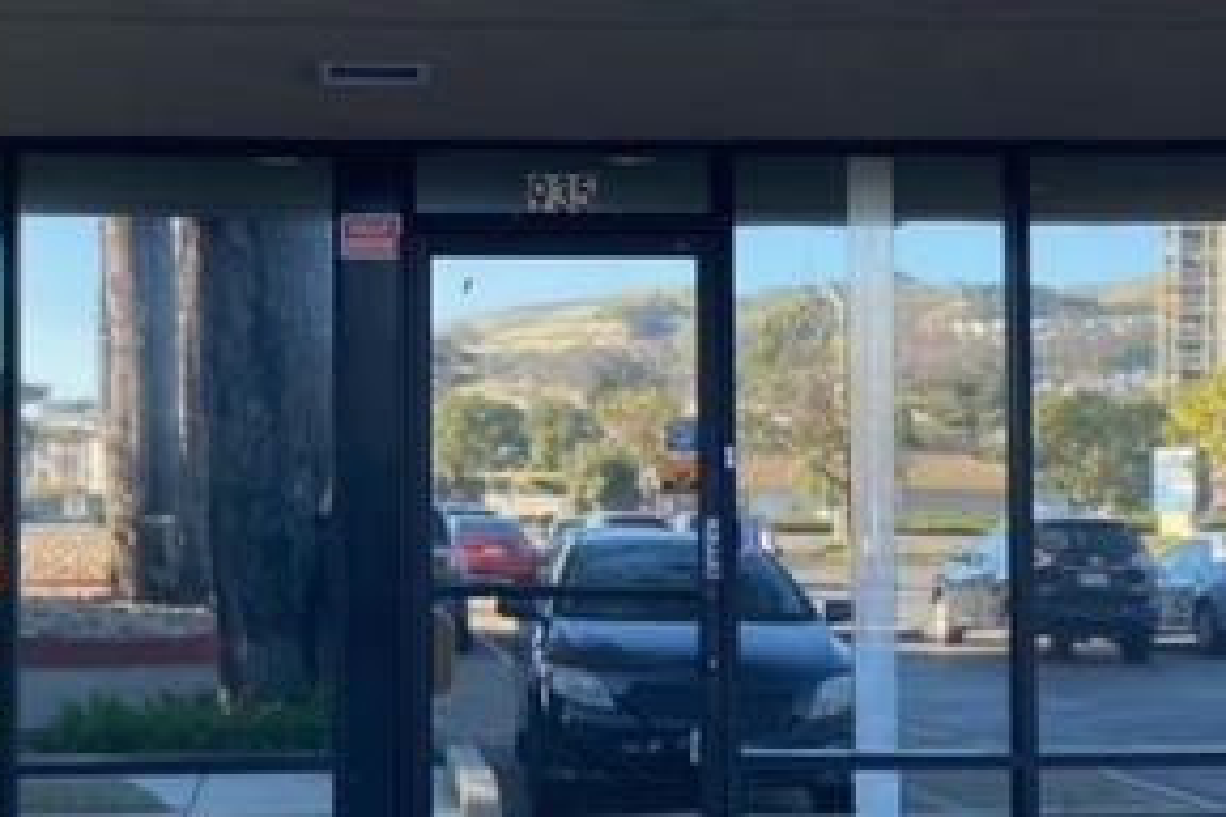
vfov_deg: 22.6
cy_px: 408
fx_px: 2043
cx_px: 417
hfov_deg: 33.1
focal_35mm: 60
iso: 32
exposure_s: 1/279
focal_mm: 4.25
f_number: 1.8
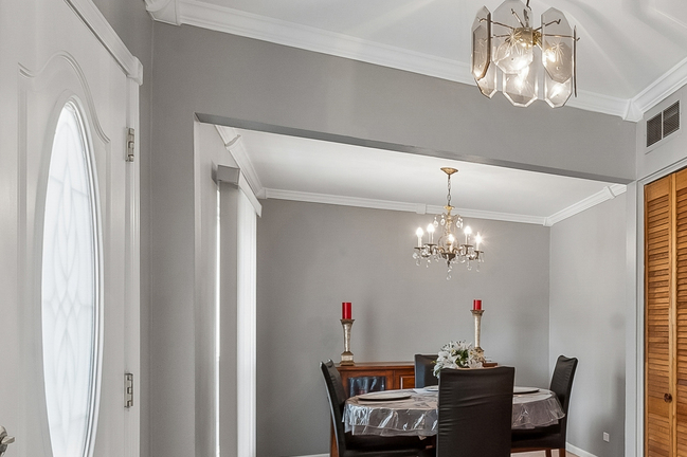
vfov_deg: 42.9
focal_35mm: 30
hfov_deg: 50.7
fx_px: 572
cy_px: 309
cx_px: 678
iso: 400
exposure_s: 1/25
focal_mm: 12
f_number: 8
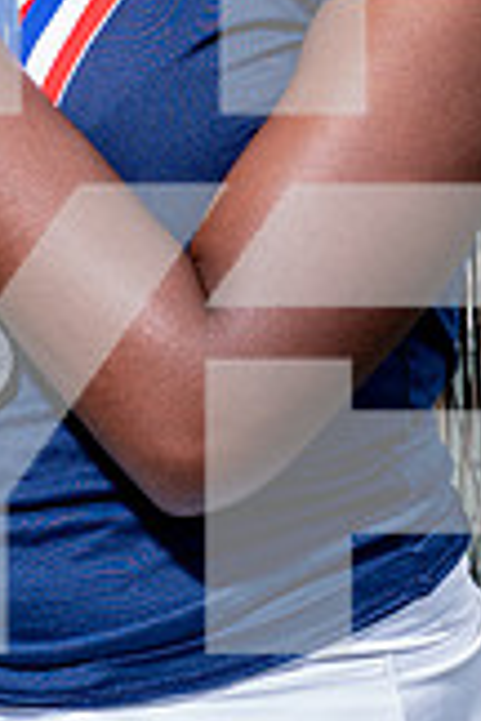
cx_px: 134
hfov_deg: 5.3
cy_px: -118
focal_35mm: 258
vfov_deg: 7.9
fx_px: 5170
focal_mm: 66
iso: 100
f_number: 7.1
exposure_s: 1/250
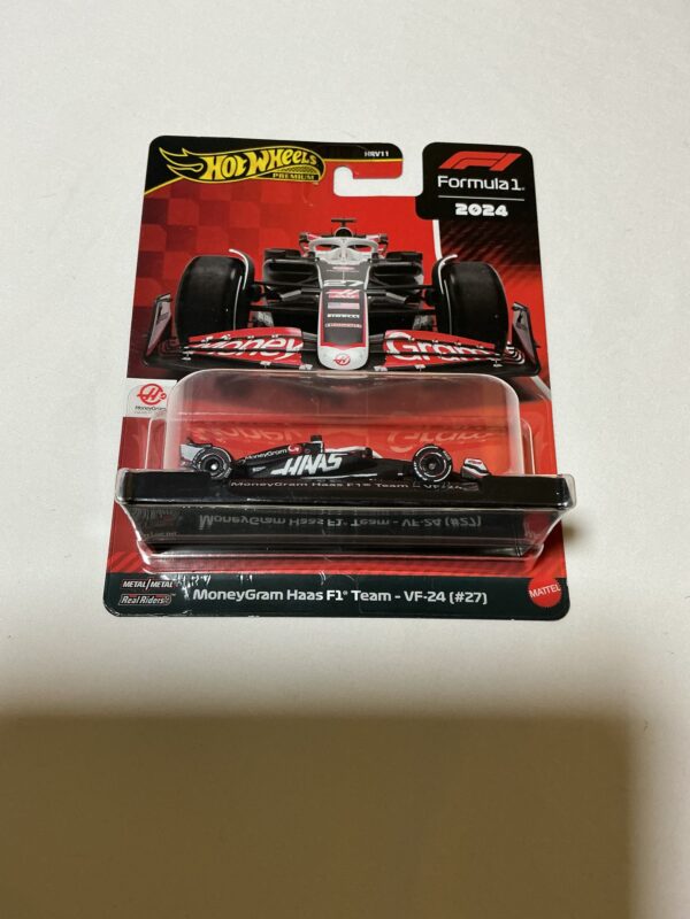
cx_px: 345
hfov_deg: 48.2
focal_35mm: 29
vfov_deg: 61.7
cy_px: 460
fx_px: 771
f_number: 1.8
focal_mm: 3
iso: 125
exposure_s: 1/60
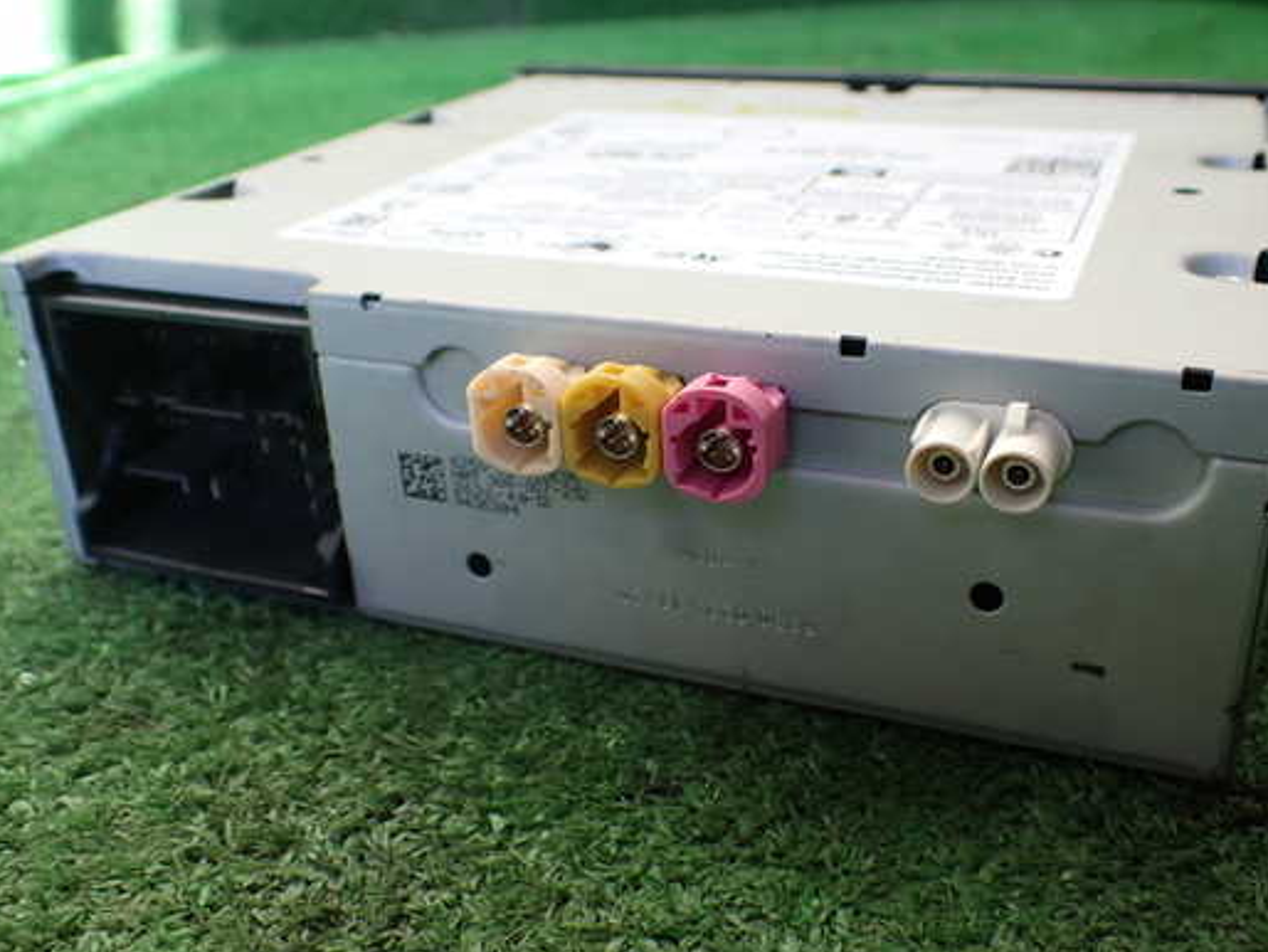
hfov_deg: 52.6
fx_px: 1283
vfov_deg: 40.7
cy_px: 471
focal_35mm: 35
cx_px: 673
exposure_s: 1/125
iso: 100
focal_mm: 5.4
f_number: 2.3
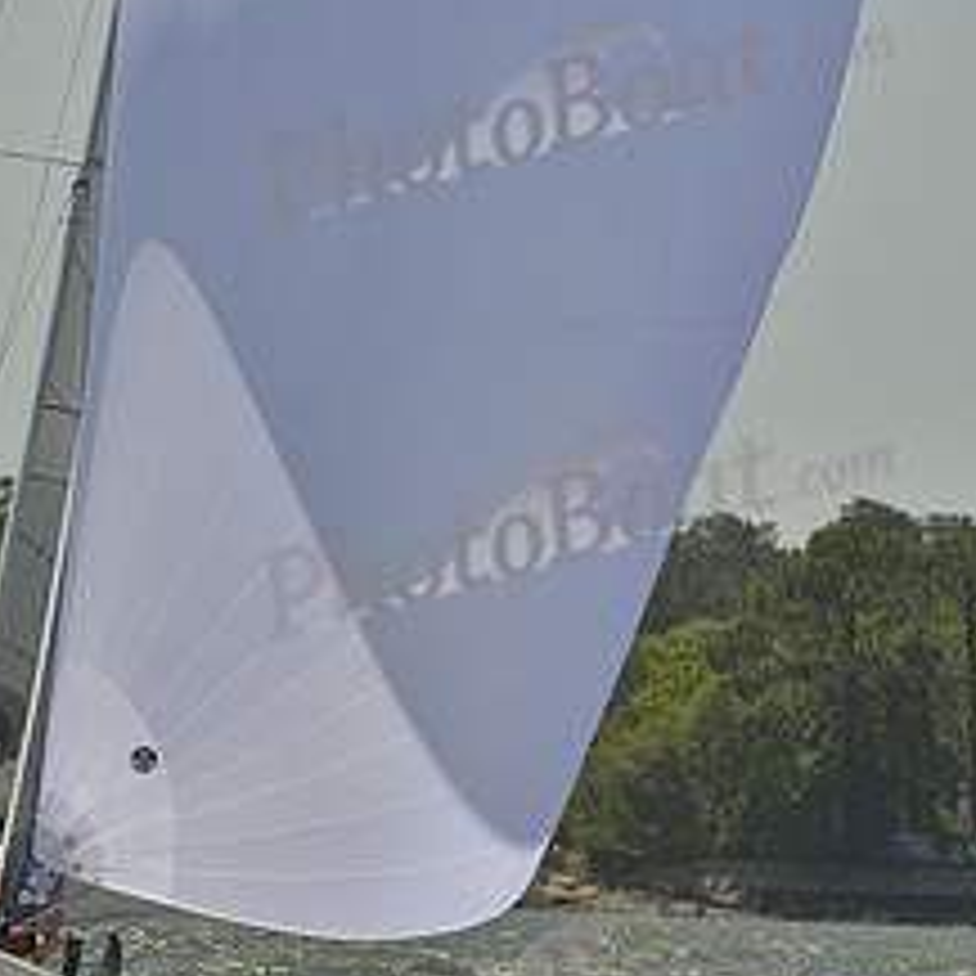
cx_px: 31
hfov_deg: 2.6
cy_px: 821
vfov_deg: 2.6
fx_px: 21723
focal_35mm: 681
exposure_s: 1/1250
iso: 280
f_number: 10
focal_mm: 300
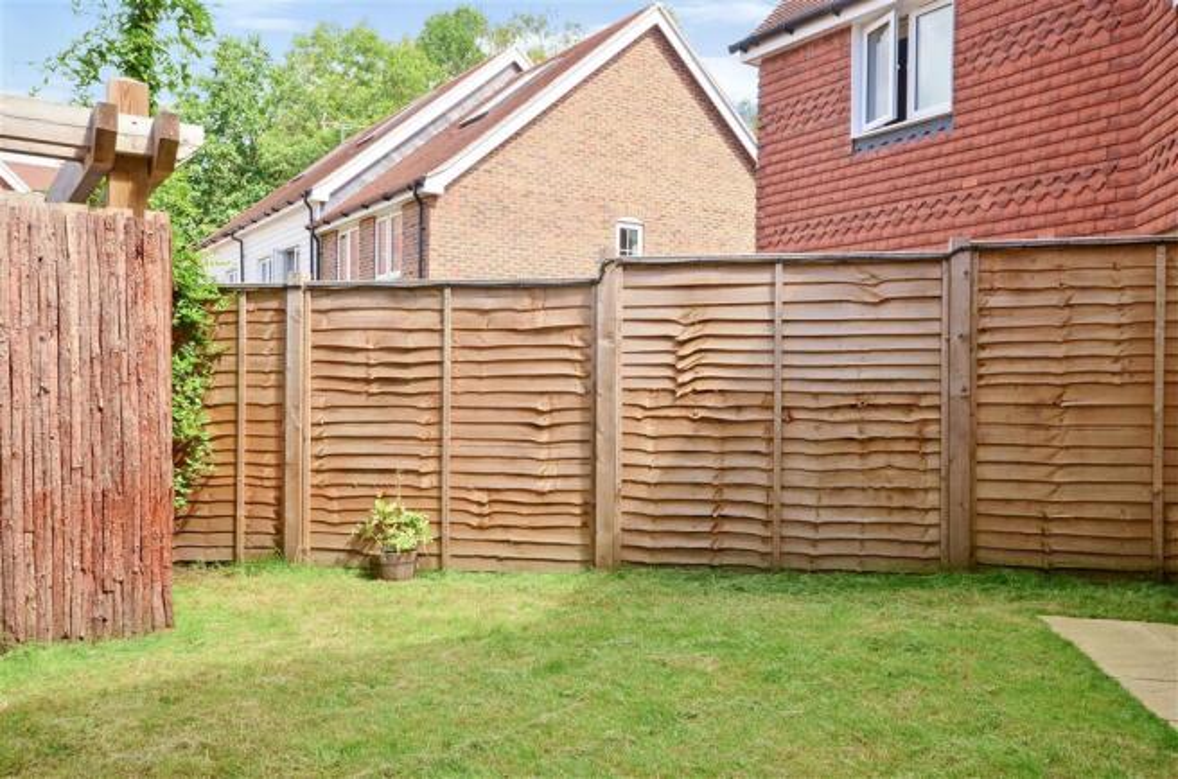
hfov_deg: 62.0
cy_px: 390
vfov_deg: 43.4
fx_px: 979
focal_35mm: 30
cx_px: 589
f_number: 14
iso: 200
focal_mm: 20
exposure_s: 1/30
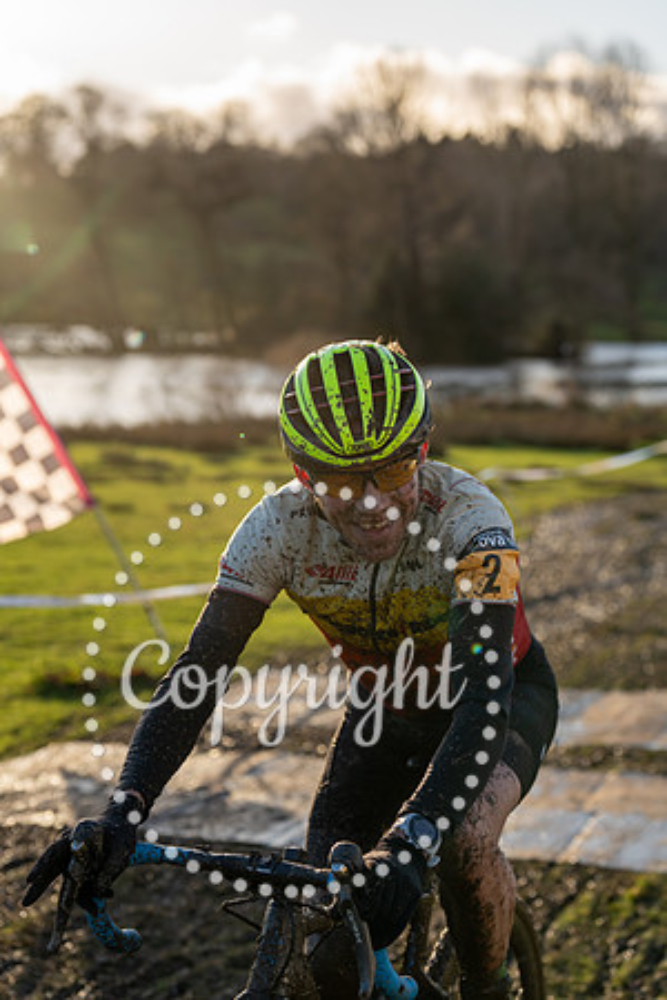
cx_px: 334
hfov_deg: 19.5
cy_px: 500
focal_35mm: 70
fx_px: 1945
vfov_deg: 28.8
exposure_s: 1/1000
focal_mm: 70
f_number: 4
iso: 250
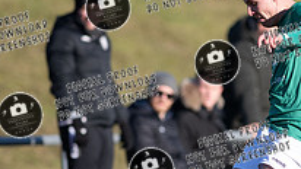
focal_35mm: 925
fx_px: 7385
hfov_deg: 2.3
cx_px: 267
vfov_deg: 1.3
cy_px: 122
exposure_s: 1/1600
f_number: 3.2
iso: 160
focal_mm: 300
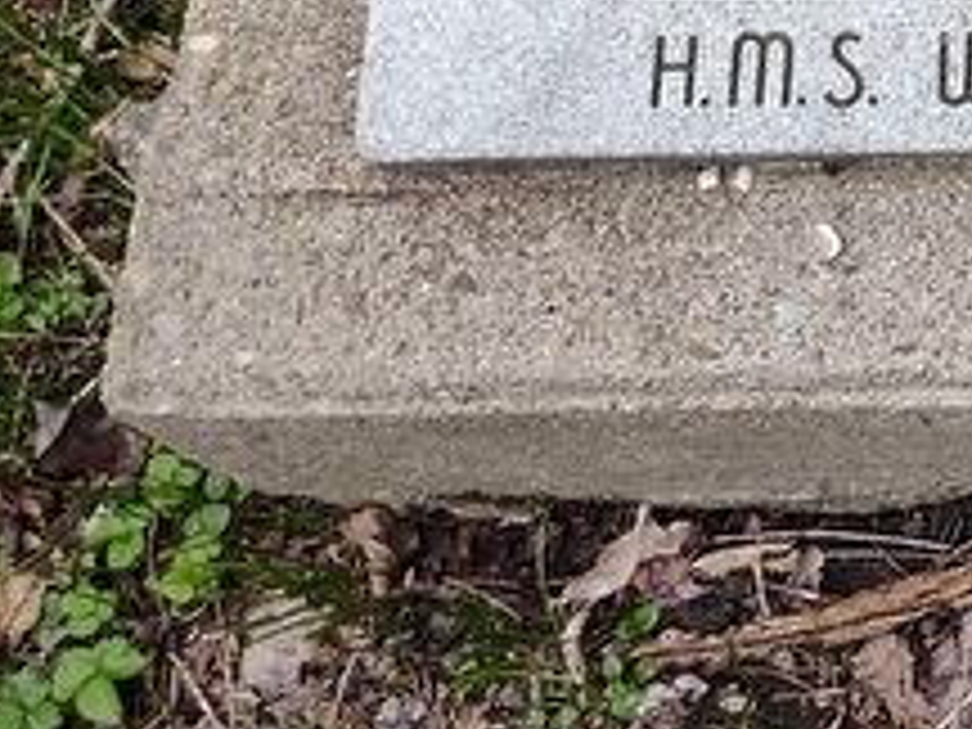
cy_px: -238
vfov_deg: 16.4
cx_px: 1332
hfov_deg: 20.6
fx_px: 2387
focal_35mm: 85
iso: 267
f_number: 1.8
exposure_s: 1/120
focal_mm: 5.56
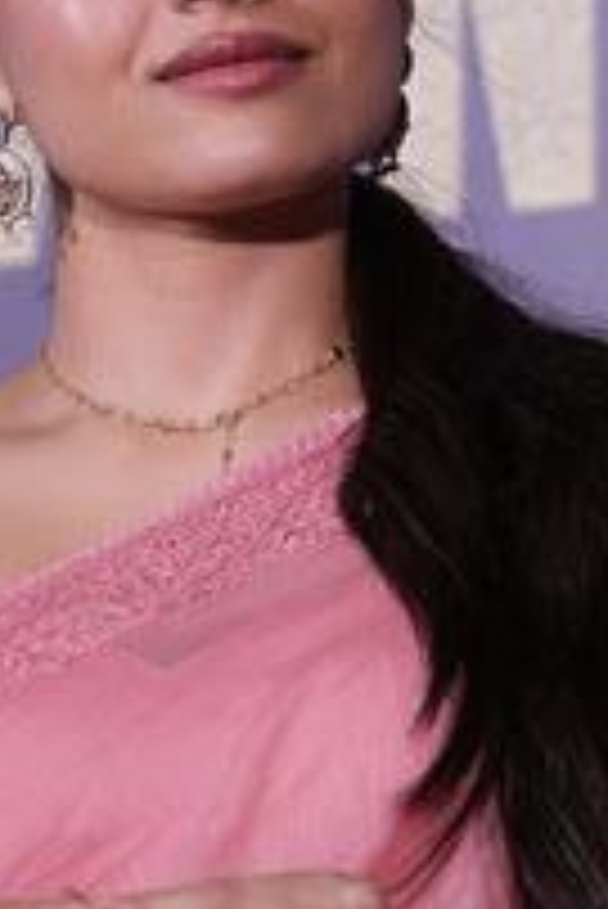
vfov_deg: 4.0
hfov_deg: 2.7
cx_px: 288
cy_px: 824
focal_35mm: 510
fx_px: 12897
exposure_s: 1/60
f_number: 3.5
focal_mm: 115
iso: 250
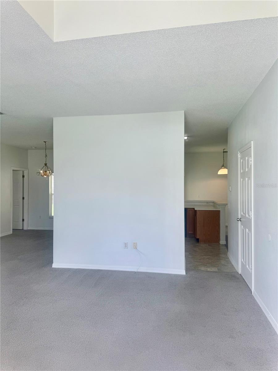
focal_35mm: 24
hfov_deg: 56.8
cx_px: 139
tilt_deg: +0.0
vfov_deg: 71.6
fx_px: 257
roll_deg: -0.4
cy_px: 186
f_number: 1.78
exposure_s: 1/459
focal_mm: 6.76
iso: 80
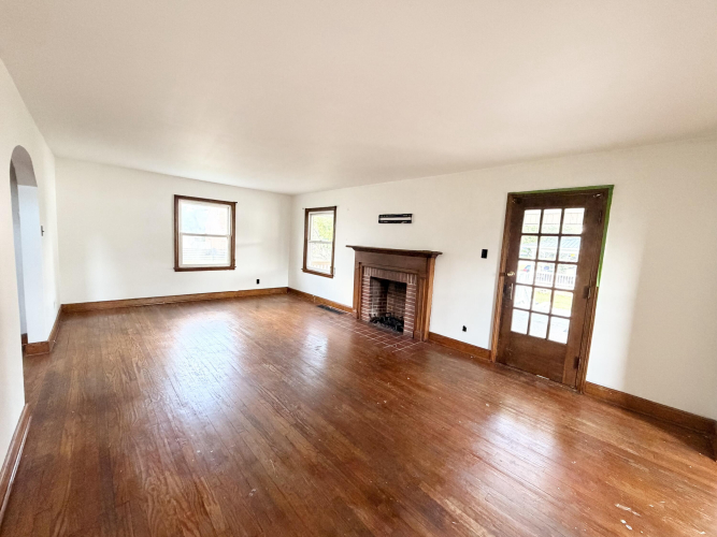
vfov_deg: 85.7
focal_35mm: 14
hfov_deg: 102.1
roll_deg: -3.6
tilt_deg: -6.6
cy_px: 268
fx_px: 290
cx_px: 358
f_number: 2.2
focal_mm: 2.22
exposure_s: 1/60
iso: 400
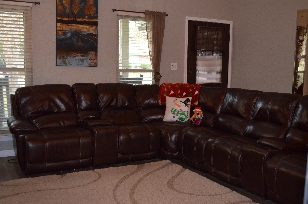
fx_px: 359
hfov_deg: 46.5
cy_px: 102
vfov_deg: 31.8
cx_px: 154
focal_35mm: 42
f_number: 4.5
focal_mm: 28
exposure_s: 1/60
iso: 3200
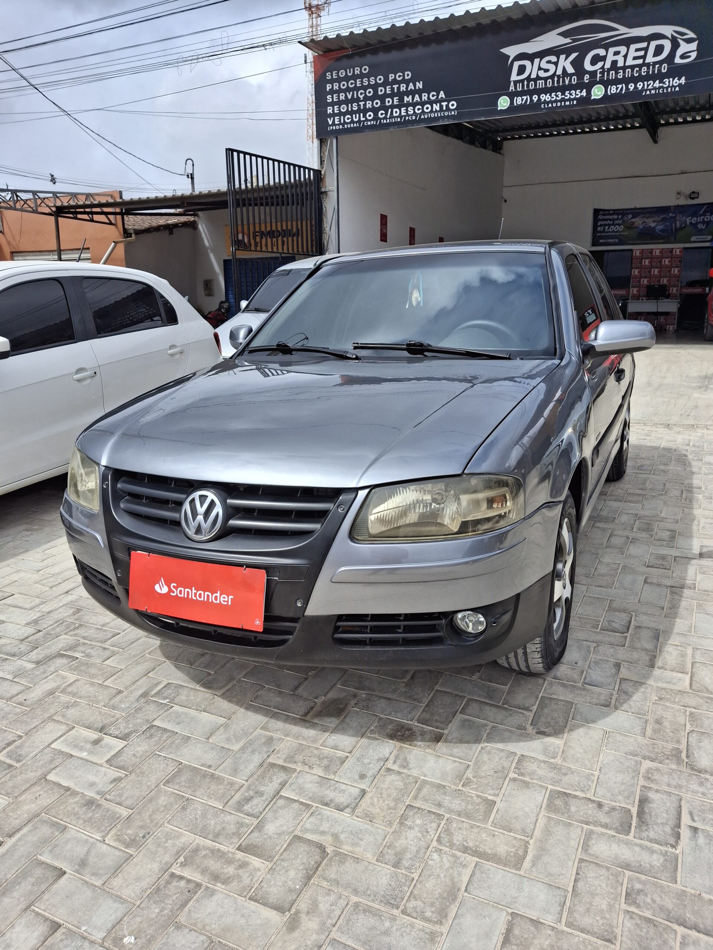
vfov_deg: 69.4
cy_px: 475
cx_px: 356
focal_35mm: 25
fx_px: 687
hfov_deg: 54.9
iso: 25
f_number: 1.8
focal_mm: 4.69
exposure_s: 1/1587
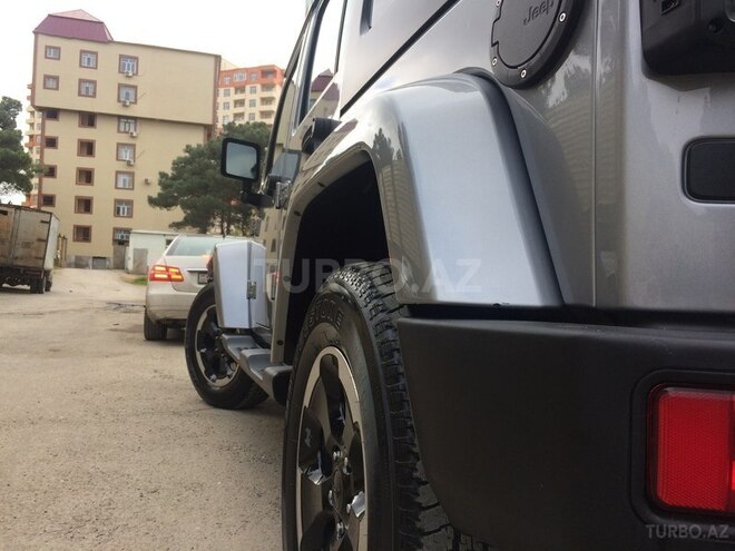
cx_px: 368
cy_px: 276
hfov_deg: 61.7
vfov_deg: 48.2
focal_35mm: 29
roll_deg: -1.1
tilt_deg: +1.0
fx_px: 616
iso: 32
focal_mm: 4.15
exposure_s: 1/423
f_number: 2.2
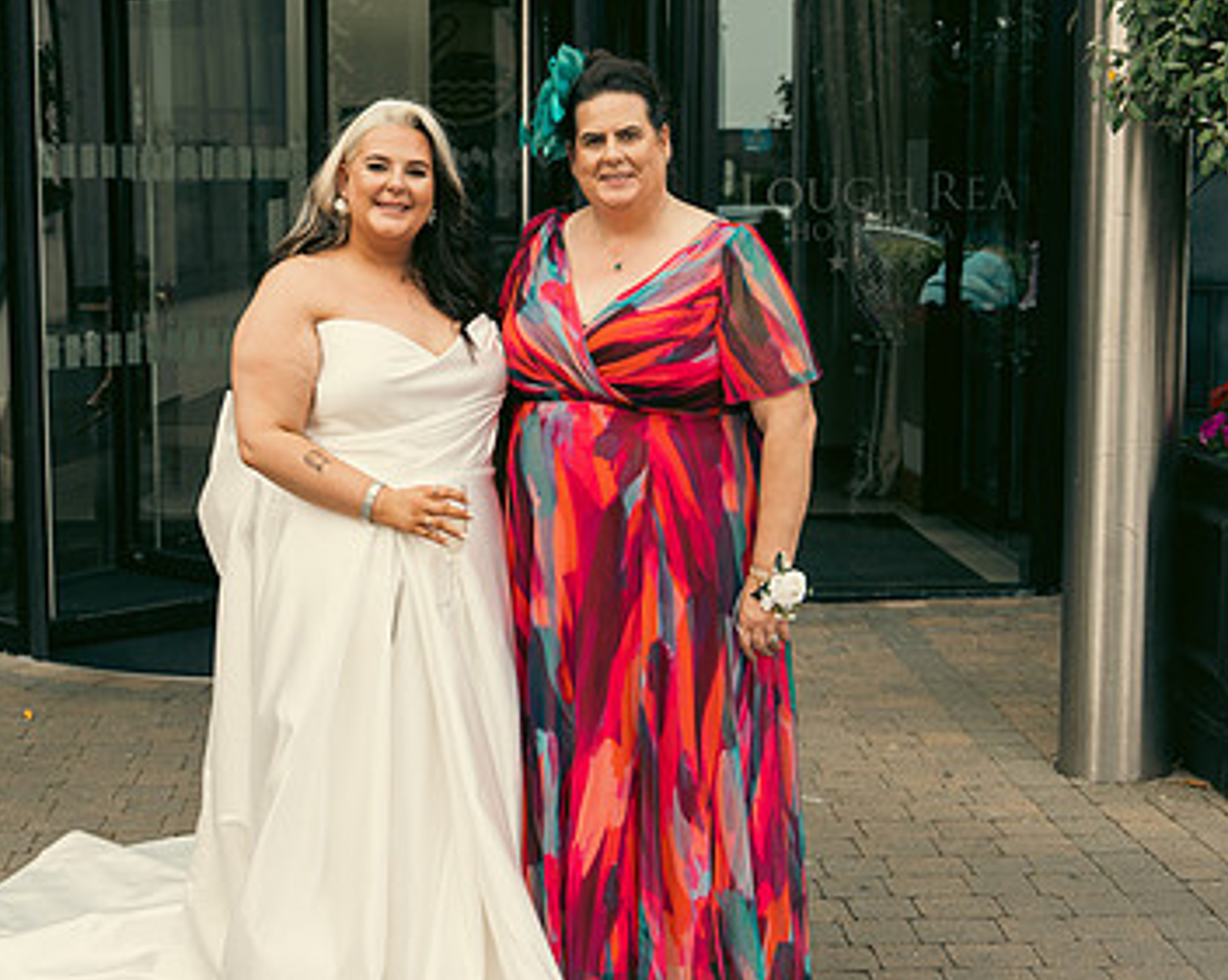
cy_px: 497
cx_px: 495
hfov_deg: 29.1
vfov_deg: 23.5
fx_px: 2360
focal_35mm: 65
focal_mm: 42
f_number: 5
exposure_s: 1/250
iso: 125
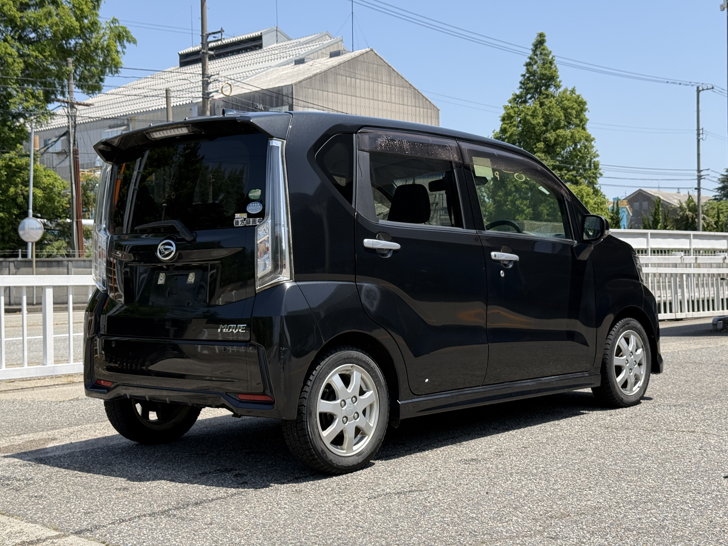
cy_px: 273
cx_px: 364
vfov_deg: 30.3
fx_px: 1009
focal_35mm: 48
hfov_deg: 39.7
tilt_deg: +0.7
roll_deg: +1.1
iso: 100
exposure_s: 1/3378
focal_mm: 6.76
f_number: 1.78
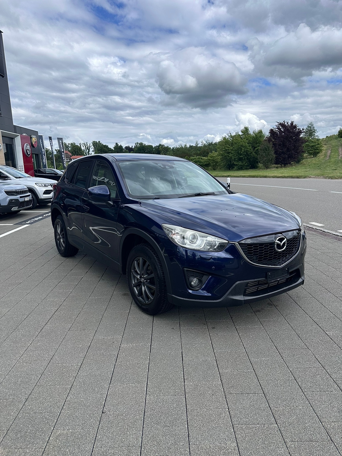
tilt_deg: -9.5
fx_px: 316
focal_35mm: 24
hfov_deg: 56.8
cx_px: 171
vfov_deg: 71.6
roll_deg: +1.3
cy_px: 228
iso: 80
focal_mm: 6.86
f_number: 1.78
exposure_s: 1/5000
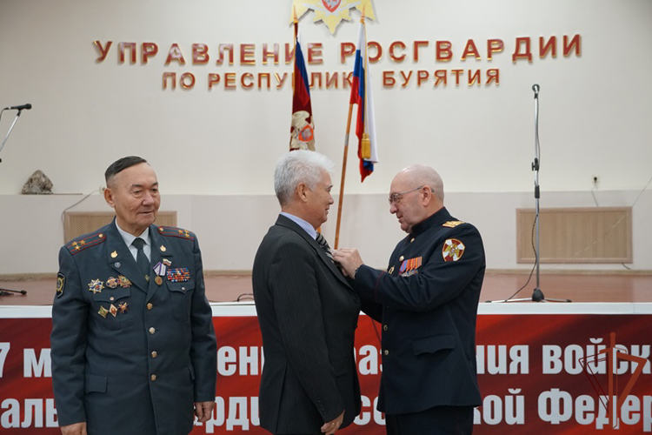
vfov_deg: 25.1
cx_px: 326
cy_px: 218
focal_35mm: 54
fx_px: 978
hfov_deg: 36.9
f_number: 4.5
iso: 2000
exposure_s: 1/160
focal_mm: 36
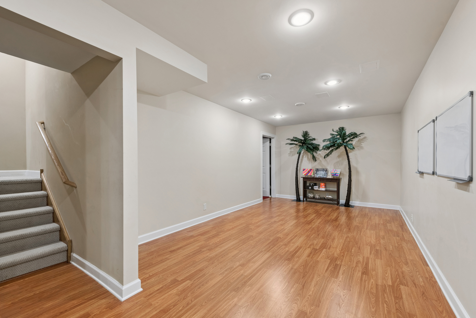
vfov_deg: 77.3
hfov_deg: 100.4
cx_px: 238
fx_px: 198
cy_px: 159
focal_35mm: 15
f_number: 8
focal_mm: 15
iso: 200
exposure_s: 1/8
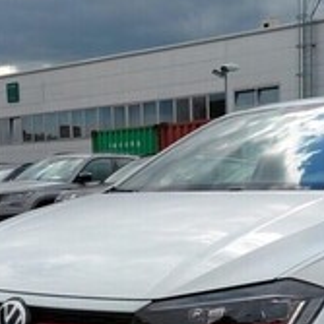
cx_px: 246
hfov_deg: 23.4
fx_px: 773
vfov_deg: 22.8
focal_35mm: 73
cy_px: 321
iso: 50
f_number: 1.8
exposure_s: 1/2153
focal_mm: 4.69
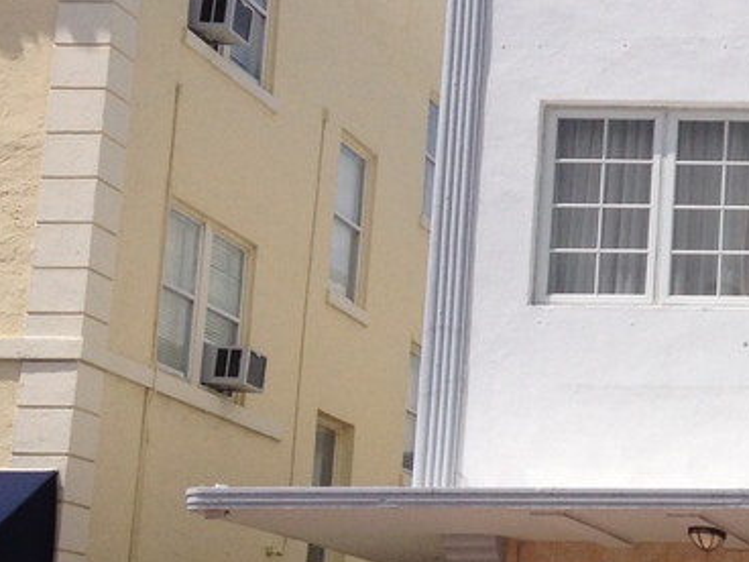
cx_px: 1168
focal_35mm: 114
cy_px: 346
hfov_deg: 15.7
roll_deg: -0.3
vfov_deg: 13.0
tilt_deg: +9.5
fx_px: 2467
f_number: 2.4
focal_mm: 4.28
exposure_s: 1/2907
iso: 50
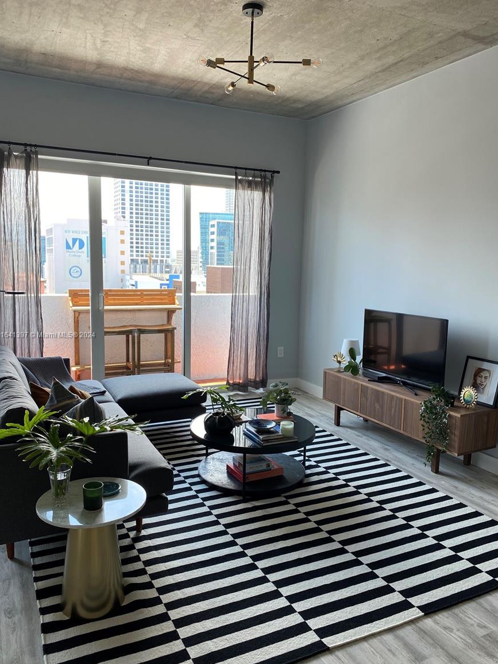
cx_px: 249
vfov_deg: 65.3
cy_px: 335
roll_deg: -2.1
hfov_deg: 51.4
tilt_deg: -7.2
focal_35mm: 27
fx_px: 518
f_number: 1.8
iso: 40
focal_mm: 4.25
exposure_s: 1/122
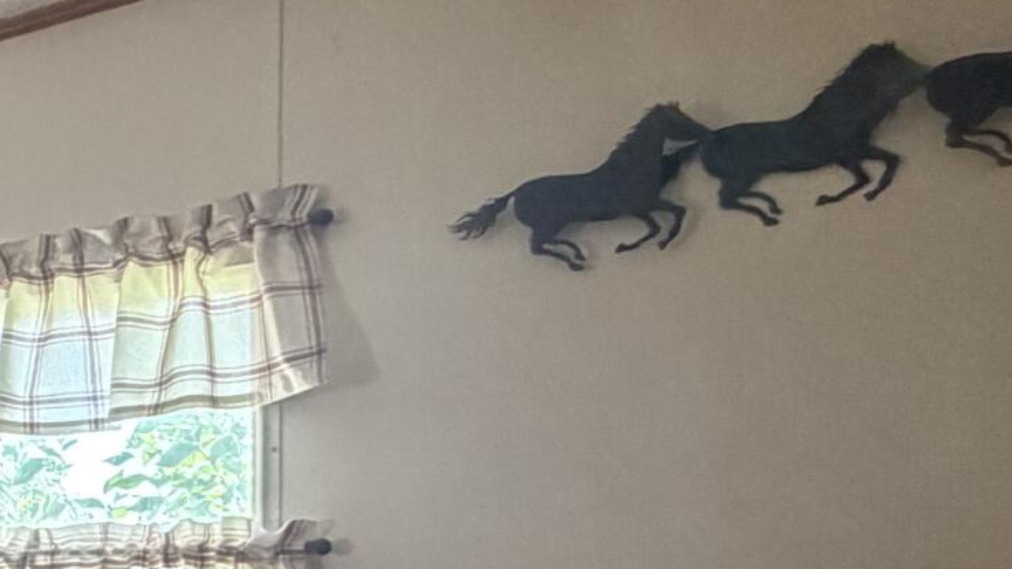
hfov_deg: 23.2
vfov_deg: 18.9
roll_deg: +0.2
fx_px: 1664
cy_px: 566
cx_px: -682
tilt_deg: -1.3
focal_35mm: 62
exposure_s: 1/62
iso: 320
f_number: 2.2
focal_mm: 2.22
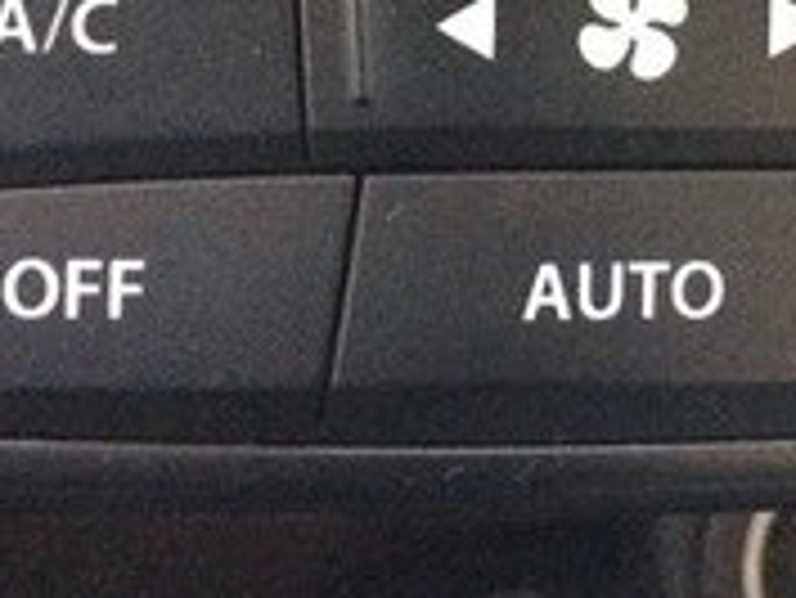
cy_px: -326
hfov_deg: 18.1
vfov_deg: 12.9
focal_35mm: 108
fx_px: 2485
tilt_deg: -38.8
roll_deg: -4.8
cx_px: 580
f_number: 2.2
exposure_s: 1/17
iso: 500
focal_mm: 4.15
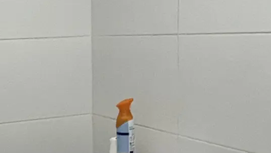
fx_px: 525
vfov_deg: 16.5
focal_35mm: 73
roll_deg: +2.3
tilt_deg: -7.0
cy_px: 103
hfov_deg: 28.1
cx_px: 40
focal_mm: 2.22
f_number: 2.2
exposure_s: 1/60
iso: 320
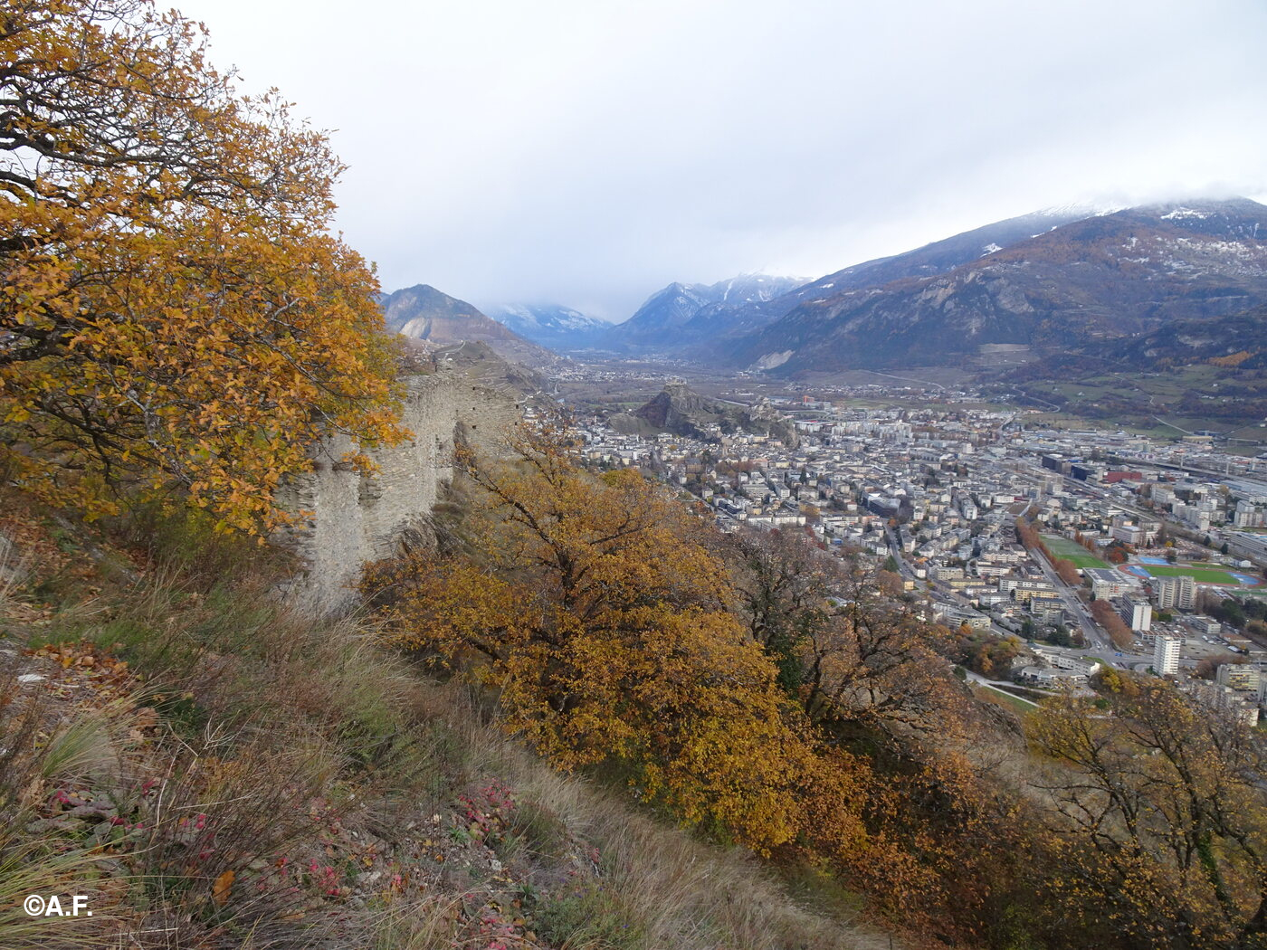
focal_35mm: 24
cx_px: 634
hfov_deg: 71.6
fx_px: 878
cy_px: 475
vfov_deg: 56.8
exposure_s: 1/250
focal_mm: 4.1
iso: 80
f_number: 3.5
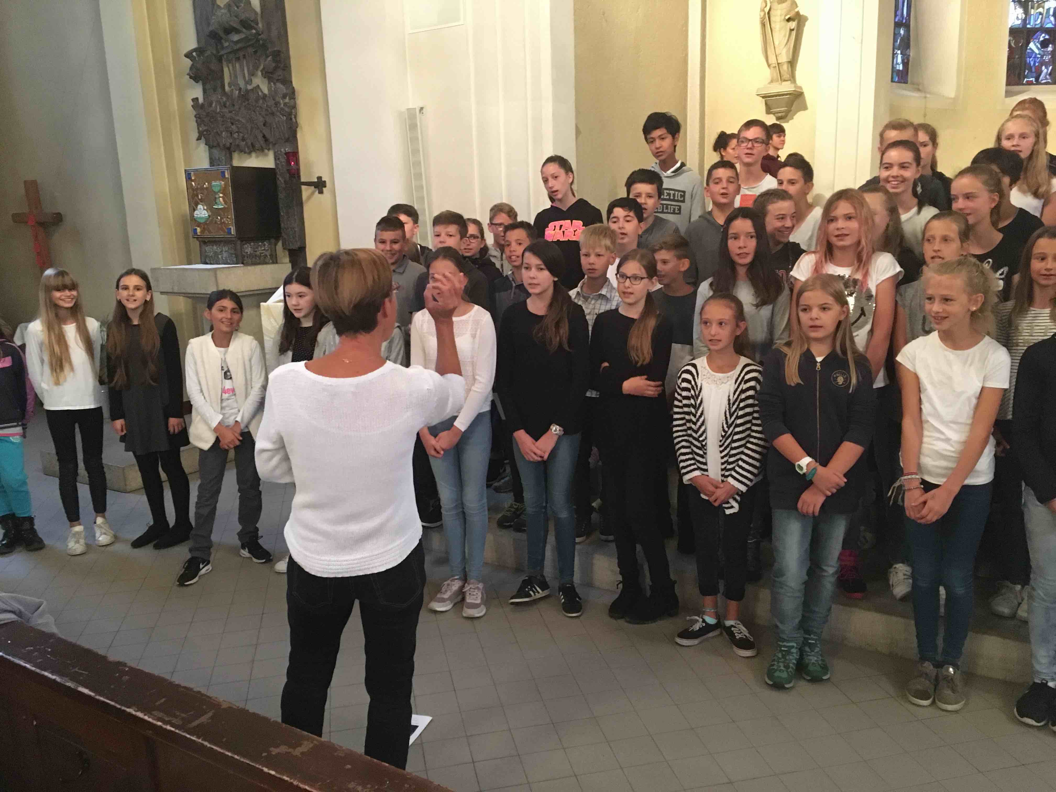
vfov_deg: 48.2
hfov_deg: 61.7
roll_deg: +1.7
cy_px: 396
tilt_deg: -12.3
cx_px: 528
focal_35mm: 29
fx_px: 885
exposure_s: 1/17
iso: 320
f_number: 2.2
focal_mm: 4.15
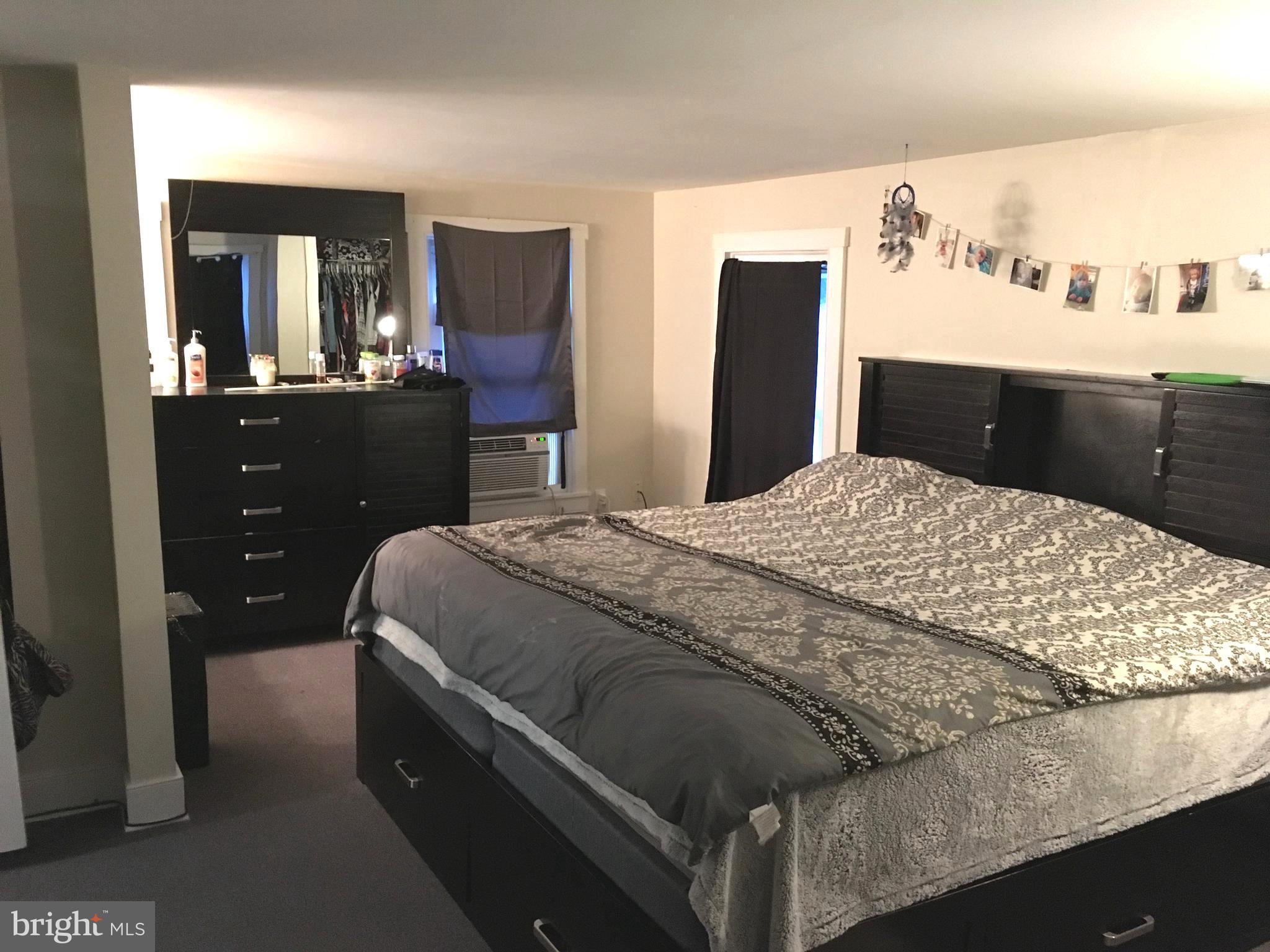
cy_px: 476
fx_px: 1064
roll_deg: -1.7
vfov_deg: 48.2
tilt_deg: -9.9
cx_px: 635
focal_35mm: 29
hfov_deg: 61.7
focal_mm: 4.15
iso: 320
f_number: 2.2
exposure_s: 1/17
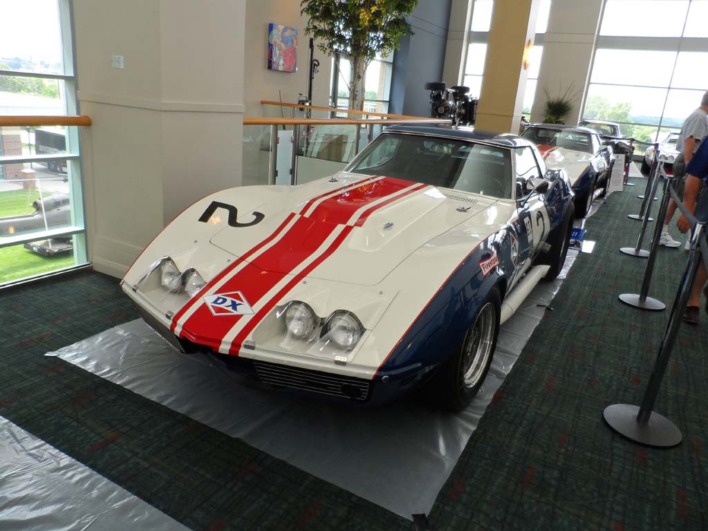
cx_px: 354
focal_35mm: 24
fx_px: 491
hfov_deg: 71.6
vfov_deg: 56.8
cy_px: 266
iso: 80
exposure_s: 1/90
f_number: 3.2
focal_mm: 4
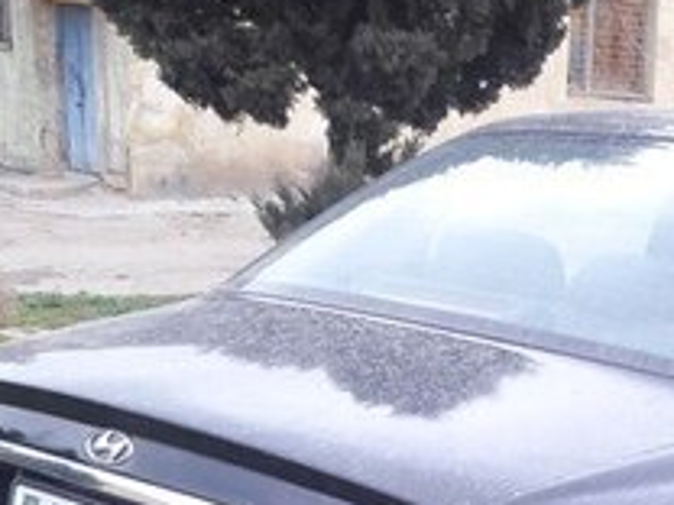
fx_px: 1733
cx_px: 784
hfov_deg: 20.7
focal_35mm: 89
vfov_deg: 15.6
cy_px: 704
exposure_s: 1/100
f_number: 1.9
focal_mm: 3.7
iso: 50
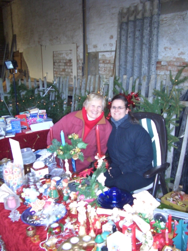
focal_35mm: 35
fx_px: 253
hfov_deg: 40.7
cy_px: 126
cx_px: 94
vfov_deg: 52.6
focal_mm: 5.8
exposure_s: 1/50
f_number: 2.6
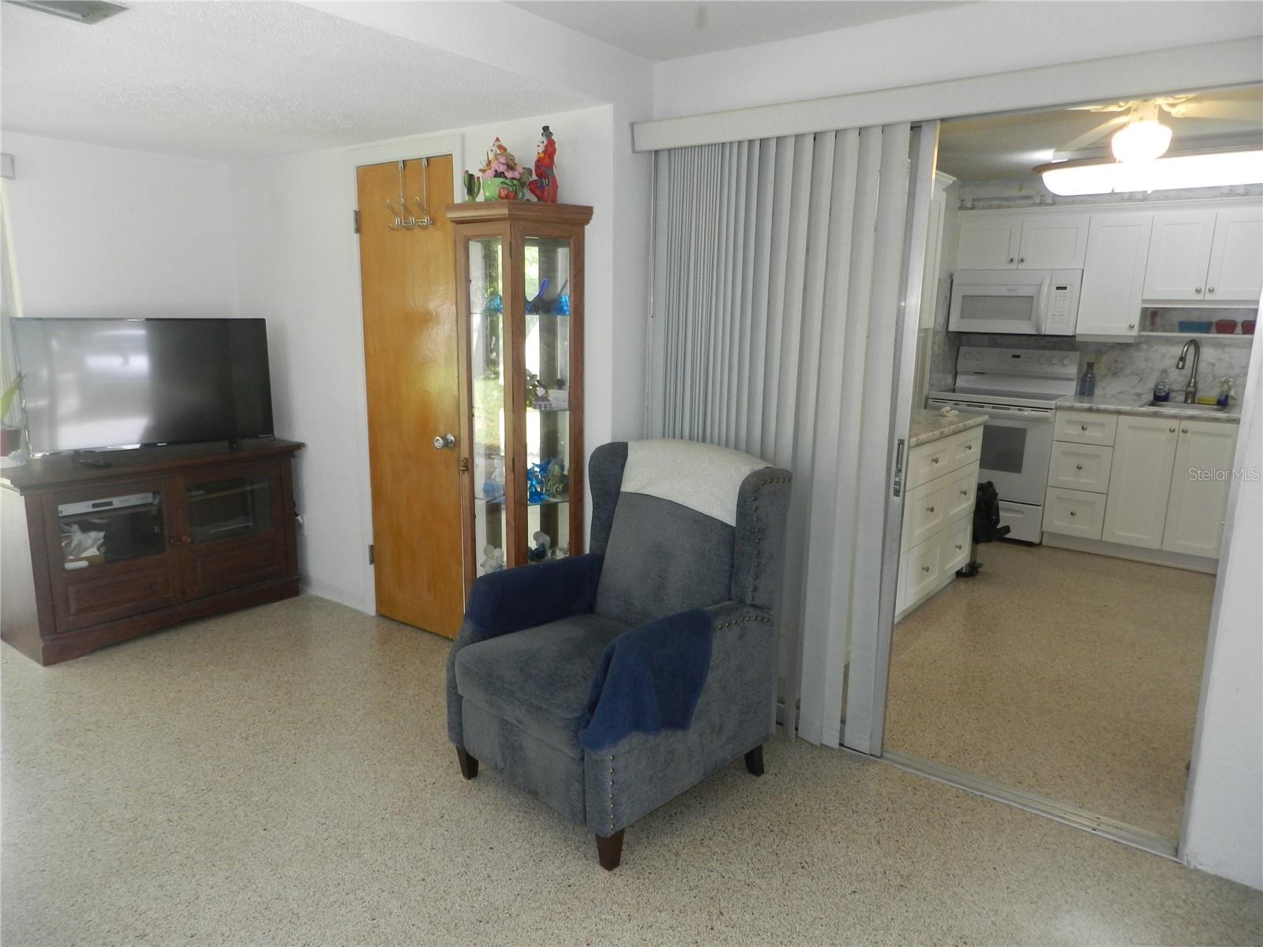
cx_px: 632
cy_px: 474
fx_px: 839
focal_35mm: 23
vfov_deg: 58.9
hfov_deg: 73.9
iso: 200
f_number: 3.4
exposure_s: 1/30
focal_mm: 4
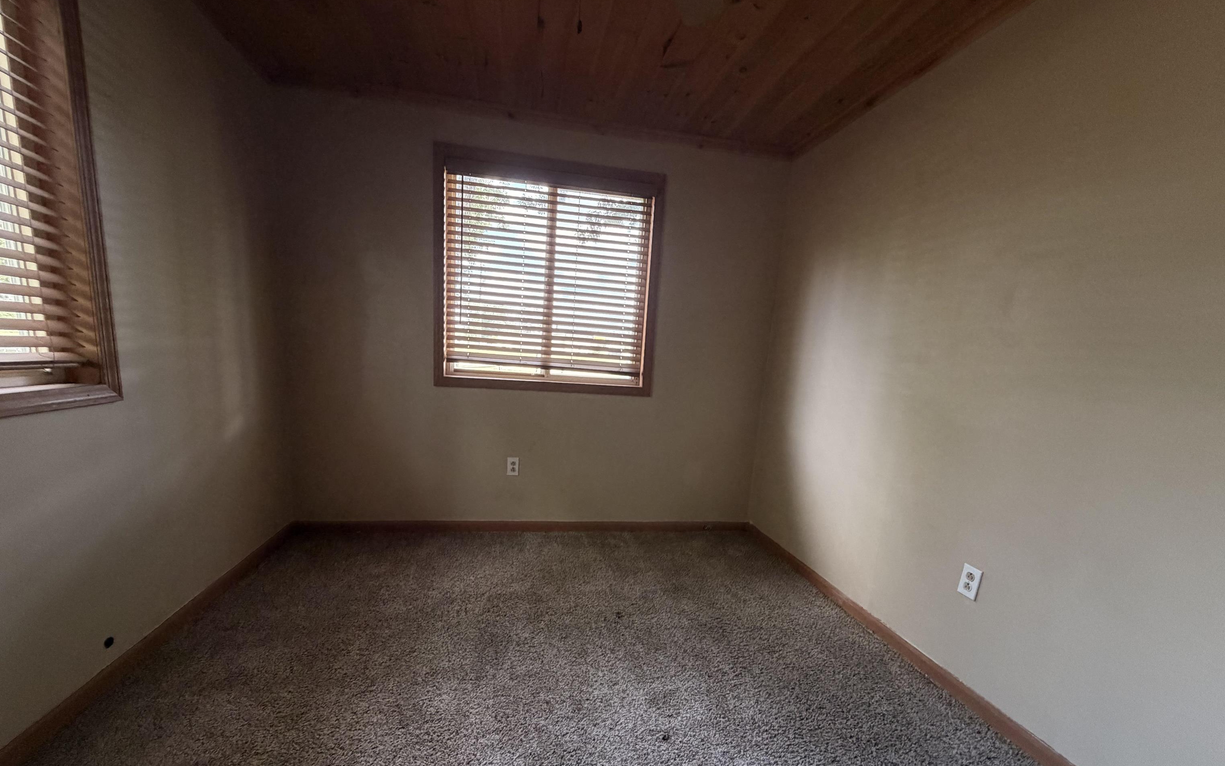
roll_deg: -2.6
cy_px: 446
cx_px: 612
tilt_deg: -9.2
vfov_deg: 74.3
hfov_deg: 101.5
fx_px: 501
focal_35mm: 15
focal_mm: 2.22
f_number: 2.2
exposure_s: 1/70
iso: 320
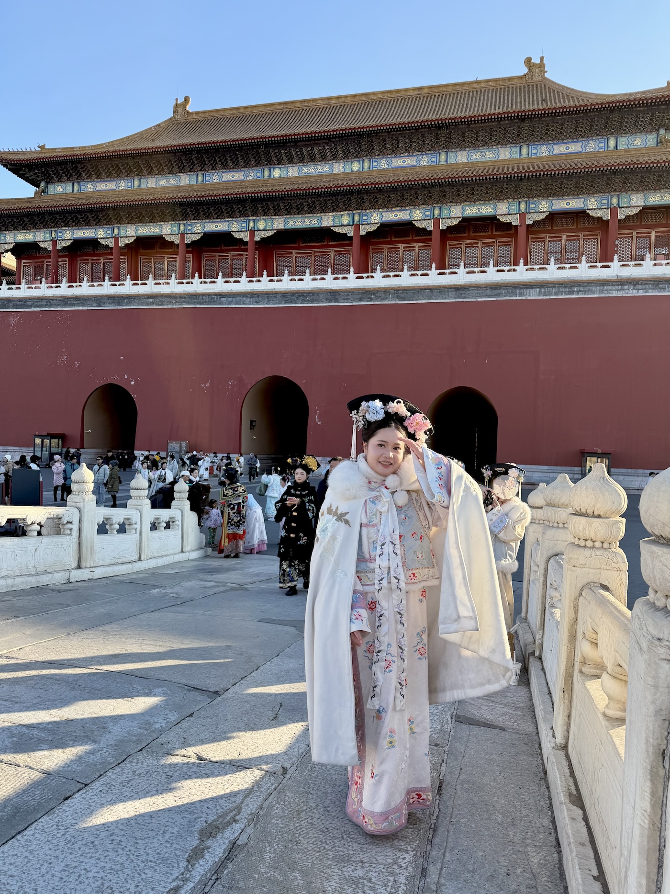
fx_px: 619
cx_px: 335
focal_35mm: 24
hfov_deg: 56.8
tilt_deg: +0.5
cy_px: 447
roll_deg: -3.1
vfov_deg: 71.6
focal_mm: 6.76
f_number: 1.78
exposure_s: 1/1250
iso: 80
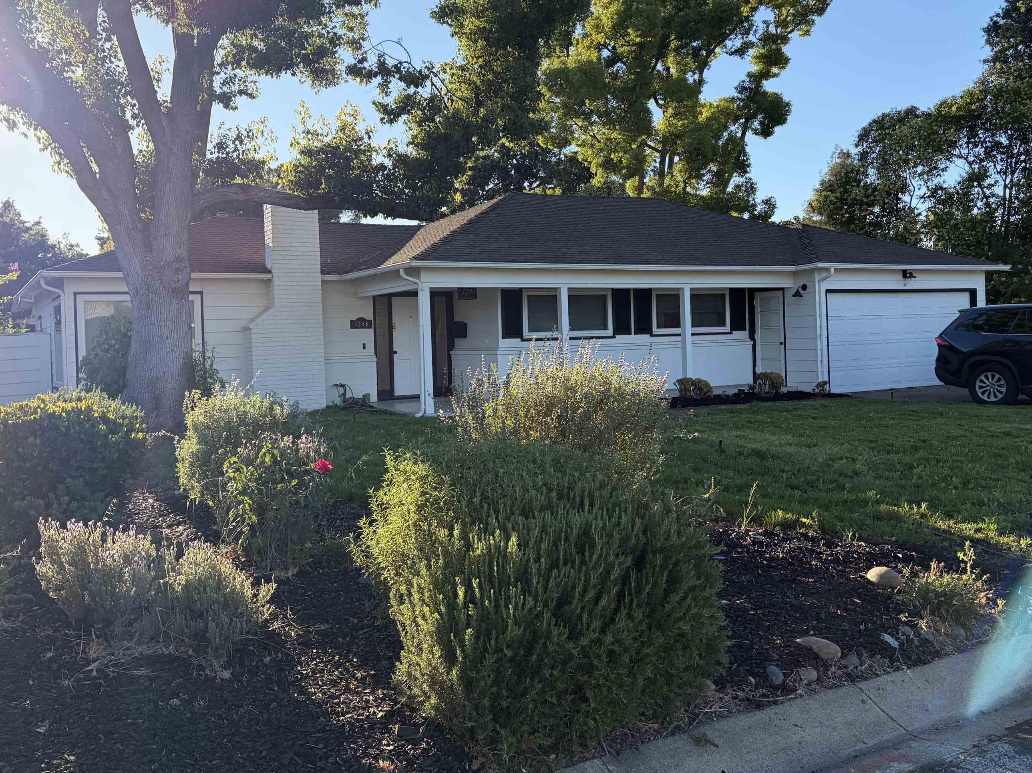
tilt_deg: -0.3
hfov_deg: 58.3
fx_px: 924
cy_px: 344
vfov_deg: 45.4
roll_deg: +2.2
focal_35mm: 31
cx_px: 469
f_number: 1.6
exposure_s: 1/1287
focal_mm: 5.96
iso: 64
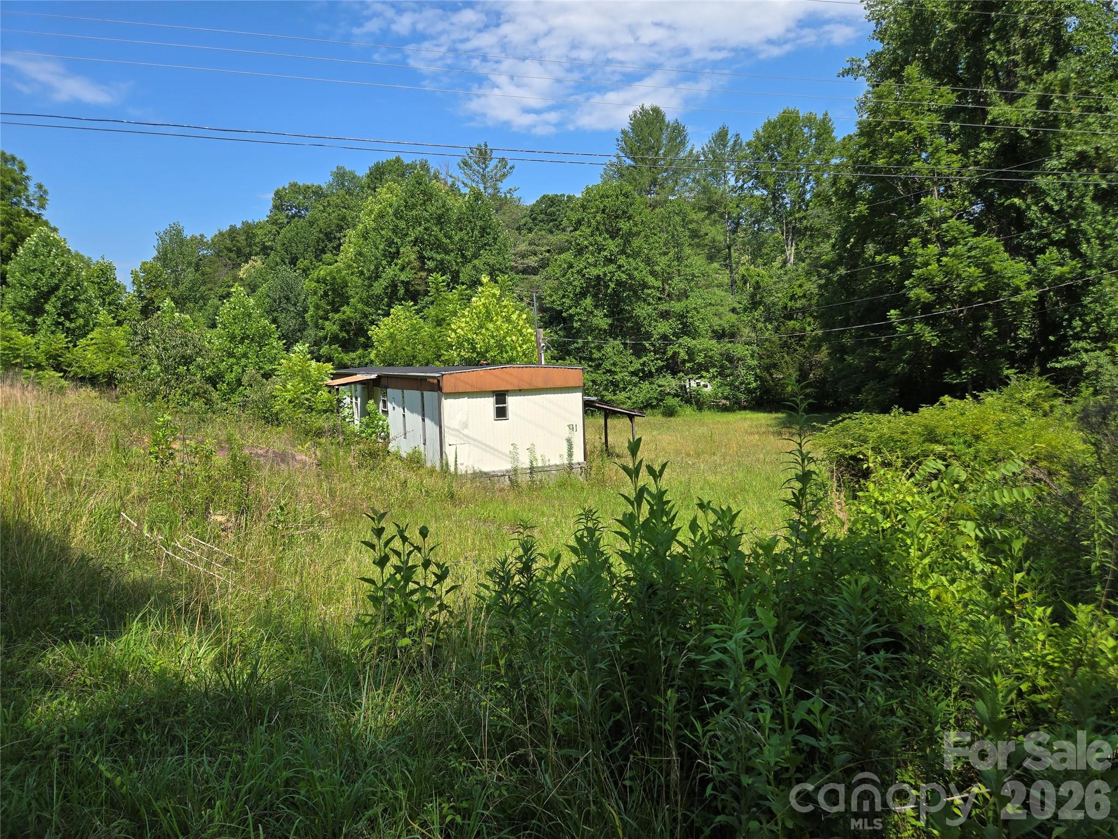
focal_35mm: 23
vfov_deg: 58.9
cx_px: 559
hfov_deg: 73.9
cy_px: 420
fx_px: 743
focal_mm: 5.4
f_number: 1.8
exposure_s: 1/1453
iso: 25
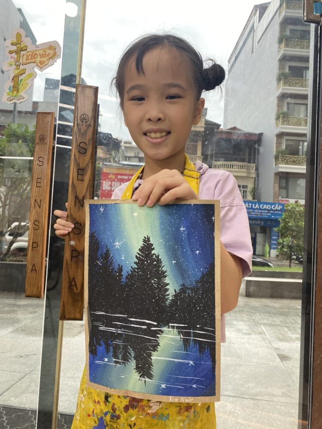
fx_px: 322
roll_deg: -3.2
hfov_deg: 53.1
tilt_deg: +2.4
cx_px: 161
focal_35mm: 26
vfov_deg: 67.3
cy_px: 214
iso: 125
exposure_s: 1/100
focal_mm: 4.25
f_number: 1.8
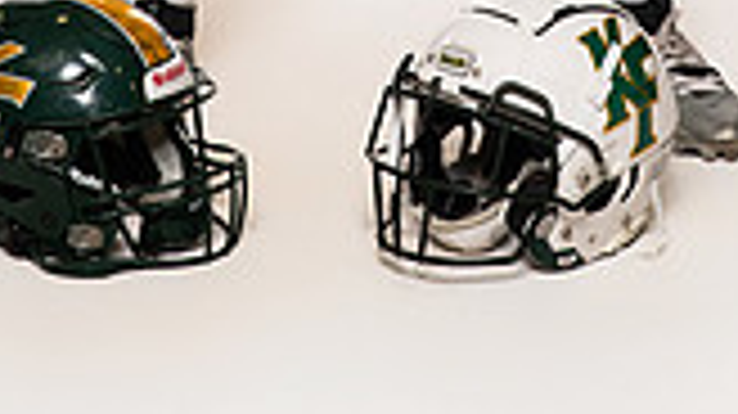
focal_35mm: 172
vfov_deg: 6.7
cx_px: 400
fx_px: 3364
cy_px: -576
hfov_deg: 12.5
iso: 800
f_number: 7.1
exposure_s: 1/320
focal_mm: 60
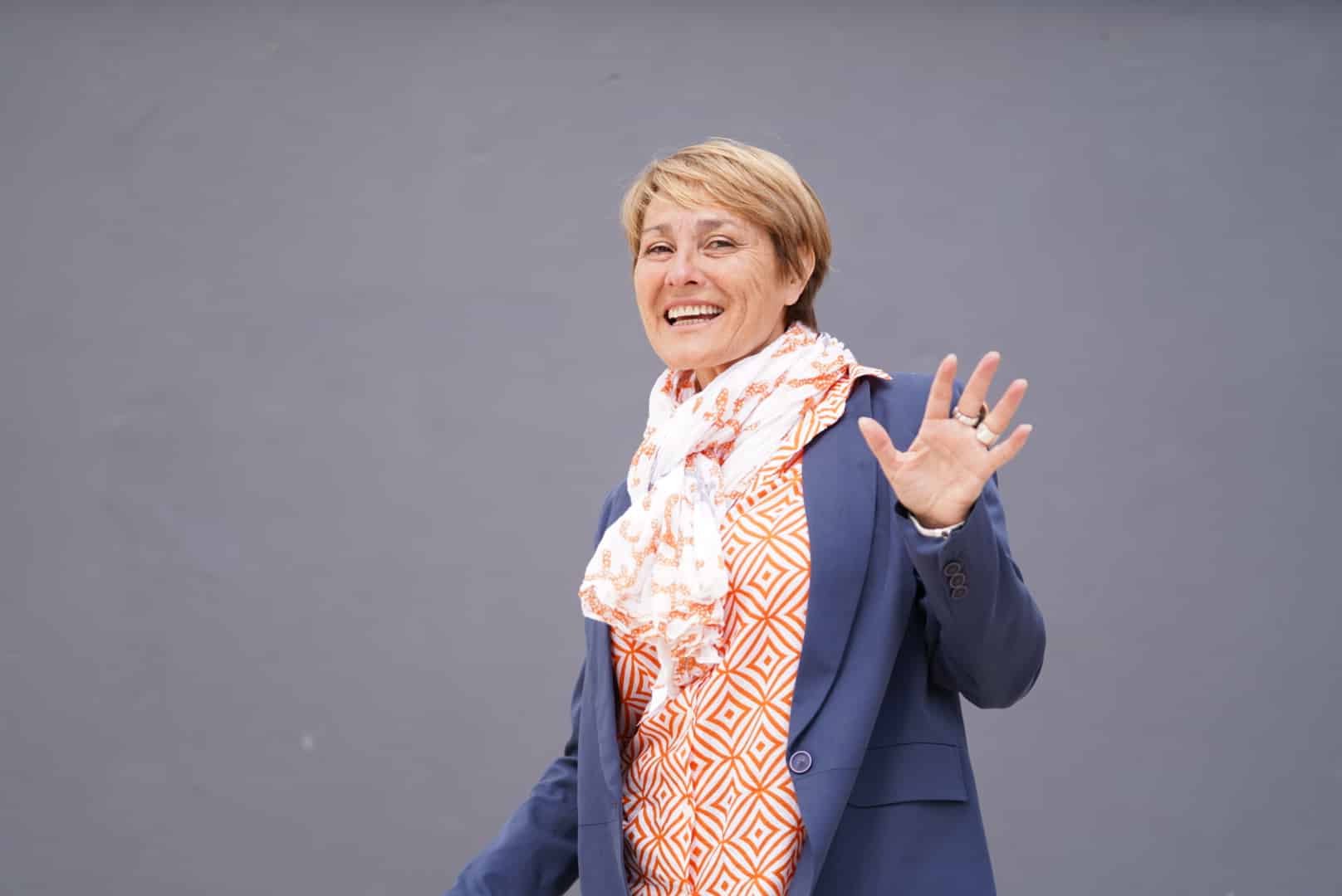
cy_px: 448
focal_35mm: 90
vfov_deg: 15.2
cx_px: 671
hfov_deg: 22.6
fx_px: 3357
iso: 200
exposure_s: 1/800
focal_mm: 90
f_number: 2.8
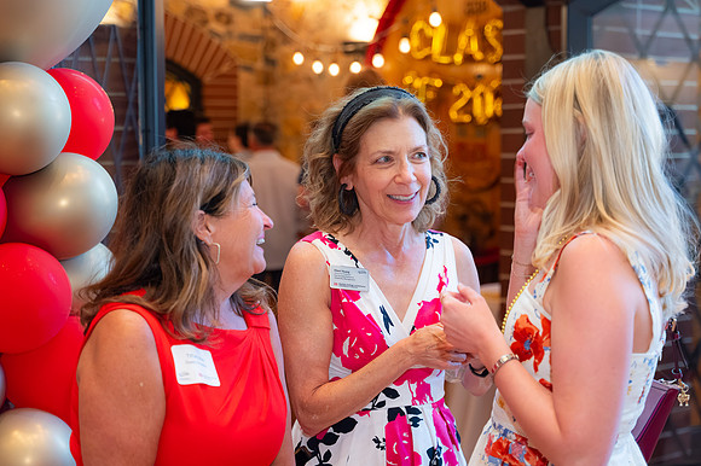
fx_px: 1257
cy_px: 232
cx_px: 369
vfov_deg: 21.0
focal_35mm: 65
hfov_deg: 31.2
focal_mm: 59
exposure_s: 1/125
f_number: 3.2
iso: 2000
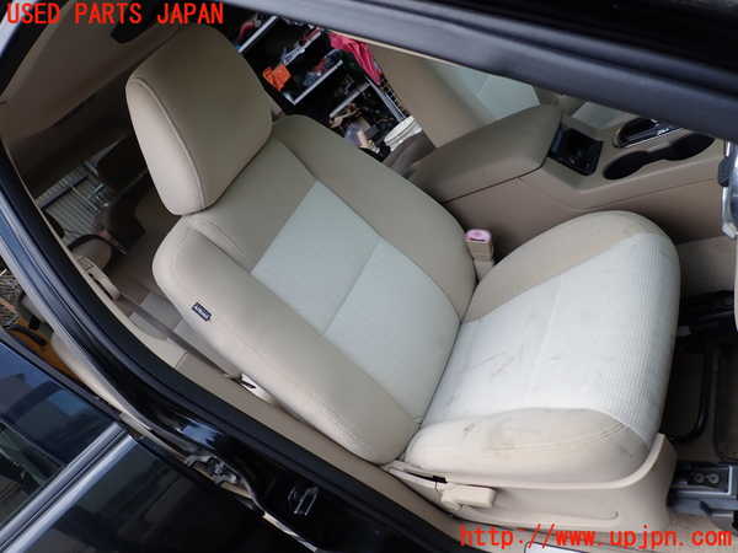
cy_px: 276
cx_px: 369
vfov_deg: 54.9
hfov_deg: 69.4
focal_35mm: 25
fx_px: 533
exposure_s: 1/250
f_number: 2.8
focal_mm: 4.5
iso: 100
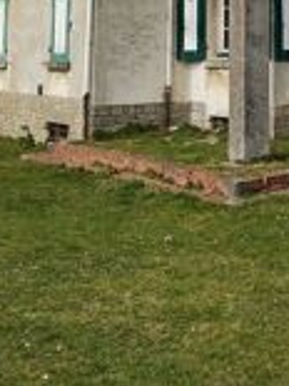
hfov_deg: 20.5
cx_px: 294
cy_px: -73
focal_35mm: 69
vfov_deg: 25.4
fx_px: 769
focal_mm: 4.65
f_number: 1.8
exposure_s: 1/1460
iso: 50
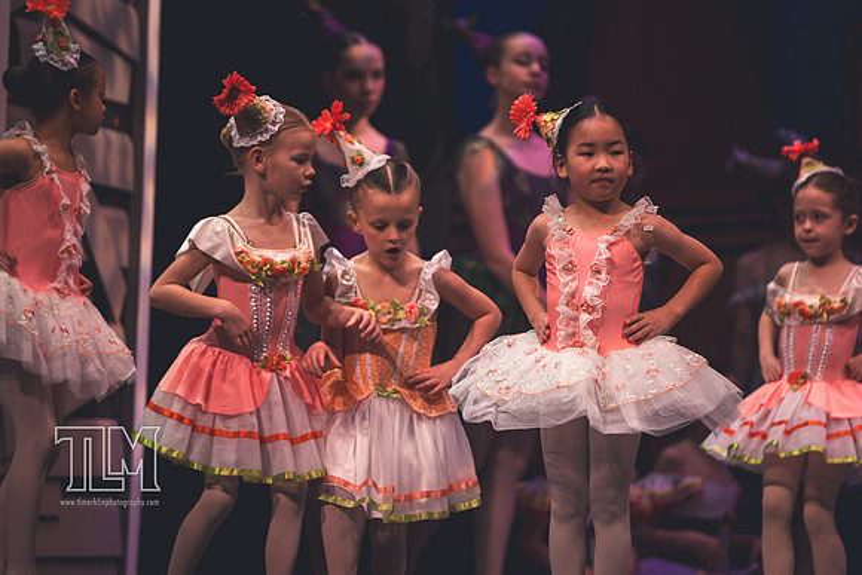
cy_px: 288
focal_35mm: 300
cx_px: 431
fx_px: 7188
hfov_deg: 6.9
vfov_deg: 4.6
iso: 450
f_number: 2.8
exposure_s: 1/250
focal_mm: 200
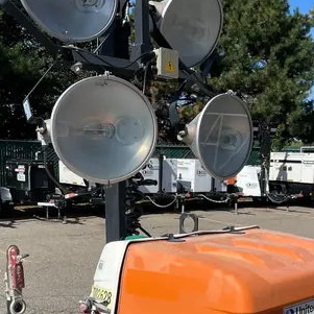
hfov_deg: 30.6
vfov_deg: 29.6
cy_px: 269
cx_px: 161
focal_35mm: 56
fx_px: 575
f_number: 1.6
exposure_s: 1/5291
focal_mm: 4.2
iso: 50
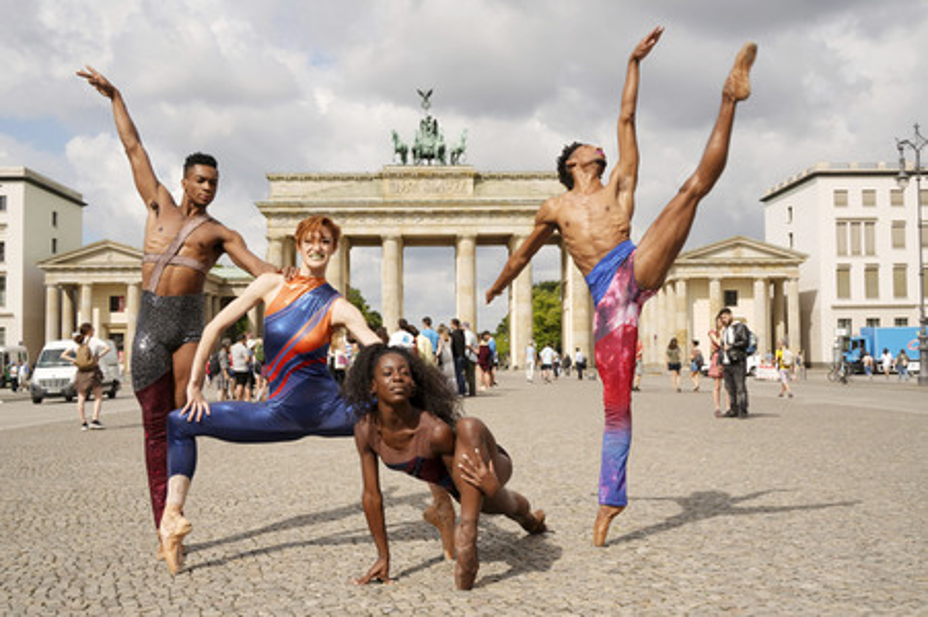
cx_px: 464
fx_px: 953
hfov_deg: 51.9
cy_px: 308
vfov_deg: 35.9
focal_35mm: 37
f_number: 8
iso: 50
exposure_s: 1/250
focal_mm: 37
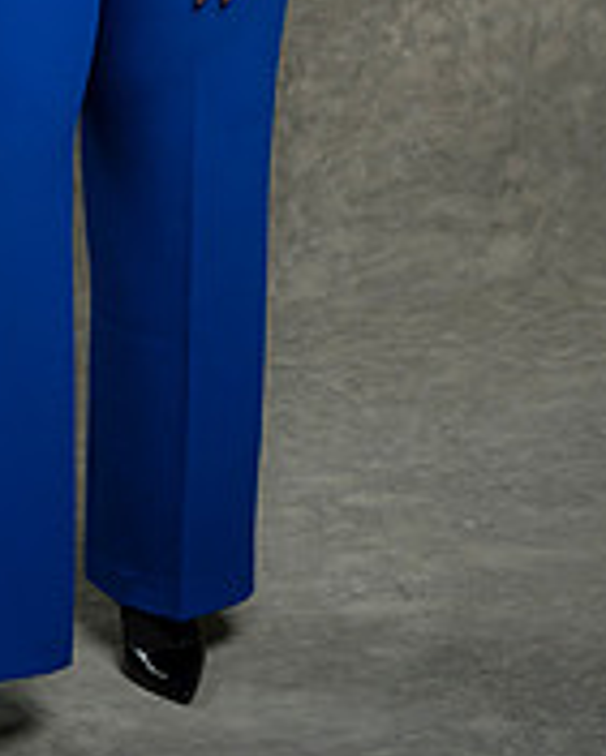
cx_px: 112
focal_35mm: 132
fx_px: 2957
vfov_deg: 14.1
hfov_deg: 11.7
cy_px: -180
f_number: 4
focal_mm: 55
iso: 125
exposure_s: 1/160
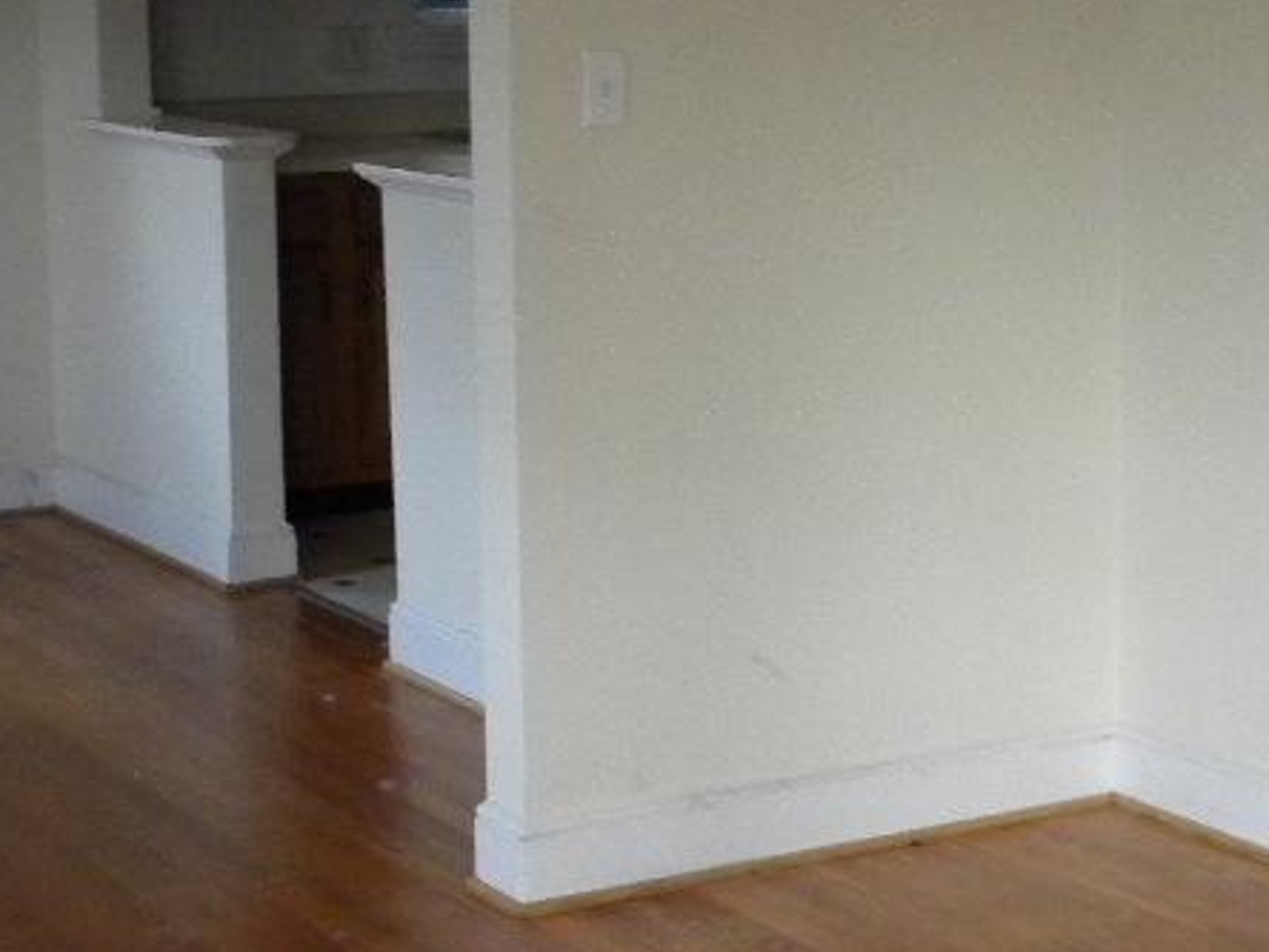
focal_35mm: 83
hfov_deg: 23.4
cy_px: 575
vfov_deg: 17.8
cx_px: 889
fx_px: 3043
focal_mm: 6.4
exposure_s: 1/67.5
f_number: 3.7
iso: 472
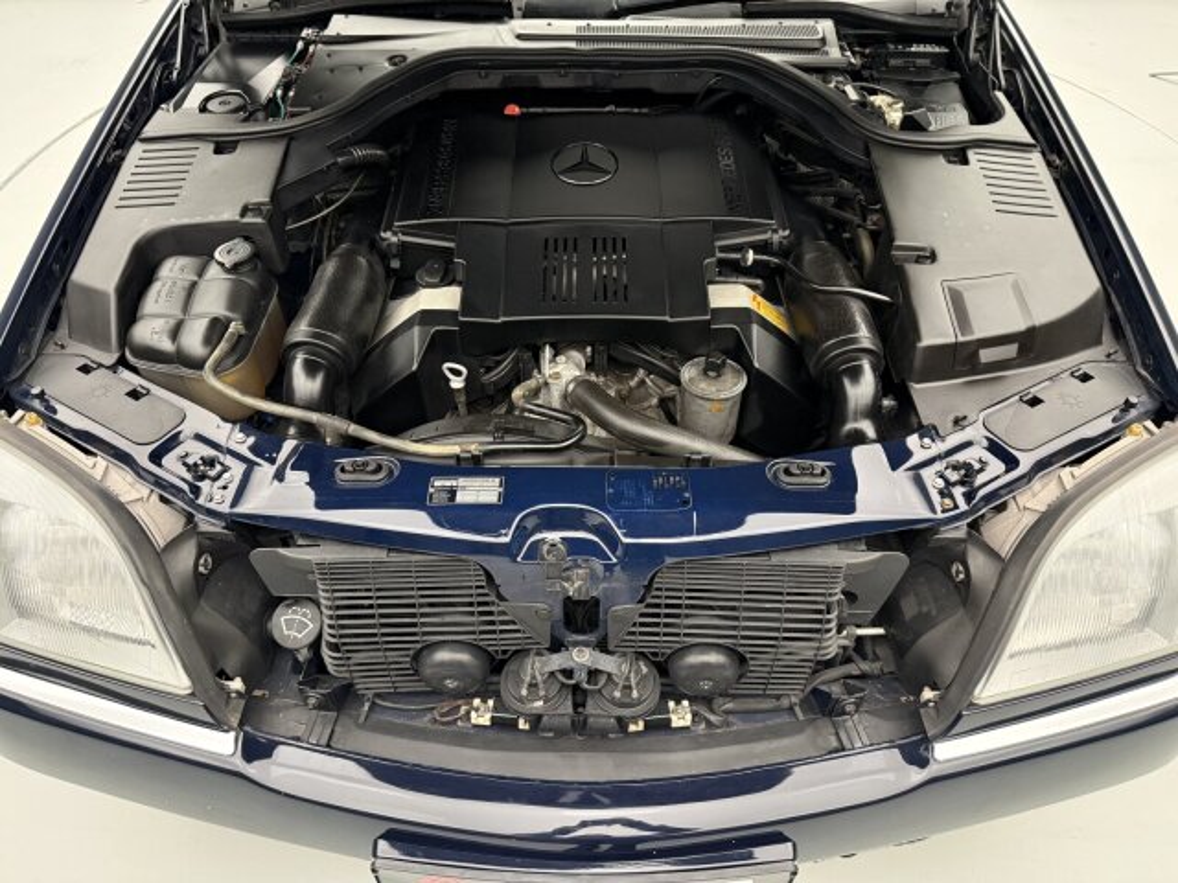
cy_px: 442
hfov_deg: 71.6
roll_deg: -0.8
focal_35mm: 24
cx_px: 589
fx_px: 817
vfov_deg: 56.8
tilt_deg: -44.8
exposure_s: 1/47
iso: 500
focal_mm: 6.76
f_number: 1.78
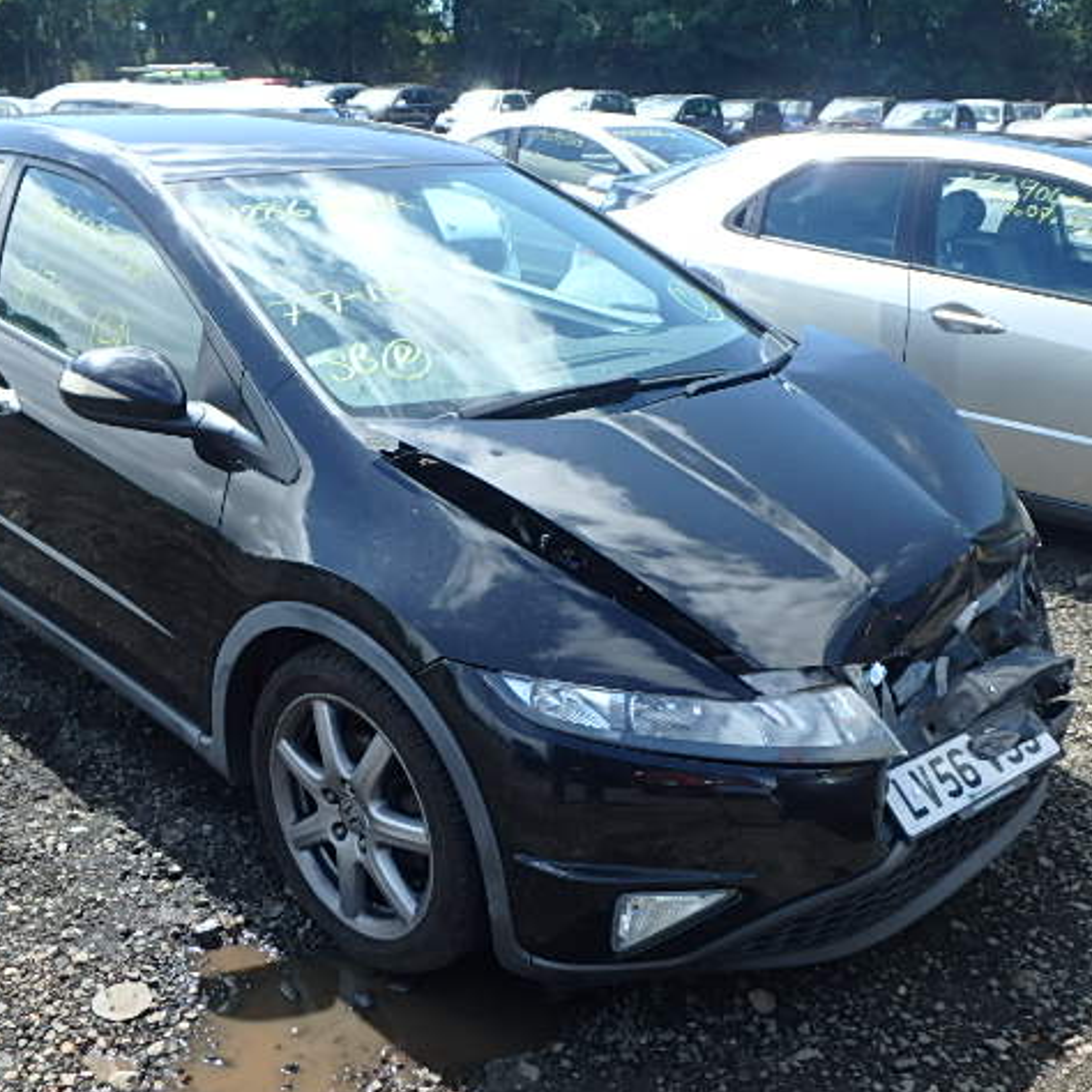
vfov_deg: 44.9
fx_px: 1321
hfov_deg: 44.7
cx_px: 447
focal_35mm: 37
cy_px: 546
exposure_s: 1/250
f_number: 4.7
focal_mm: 5.6
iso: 125
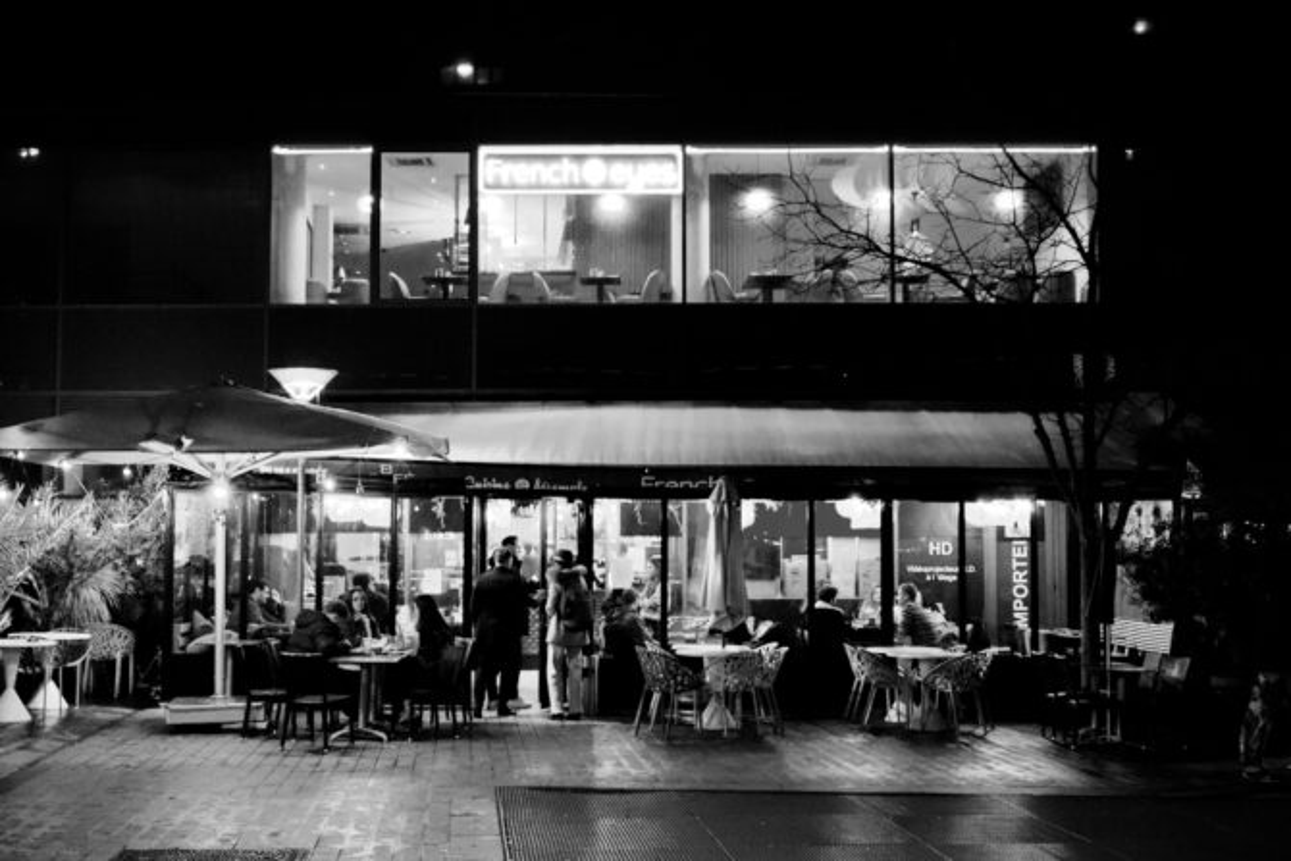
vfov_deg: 32.6
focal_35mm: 41
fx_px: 1471
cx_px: 646
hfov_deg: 47.4
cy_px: 430
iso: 12800
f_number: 4
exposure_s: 1/60
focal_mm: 27
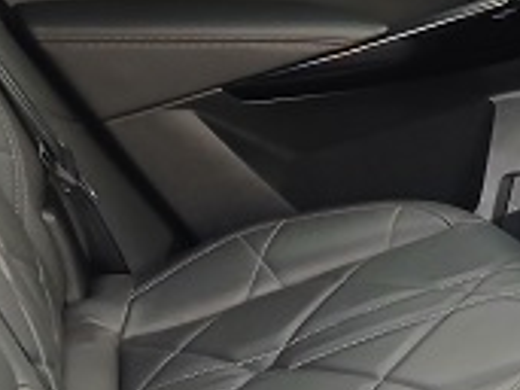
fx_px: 1426
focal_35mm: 95
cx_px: 672
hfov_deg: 19.1
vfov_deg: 14.6
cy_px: 558
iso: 400
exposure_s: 1/25
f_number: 1.8
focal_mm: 3.98
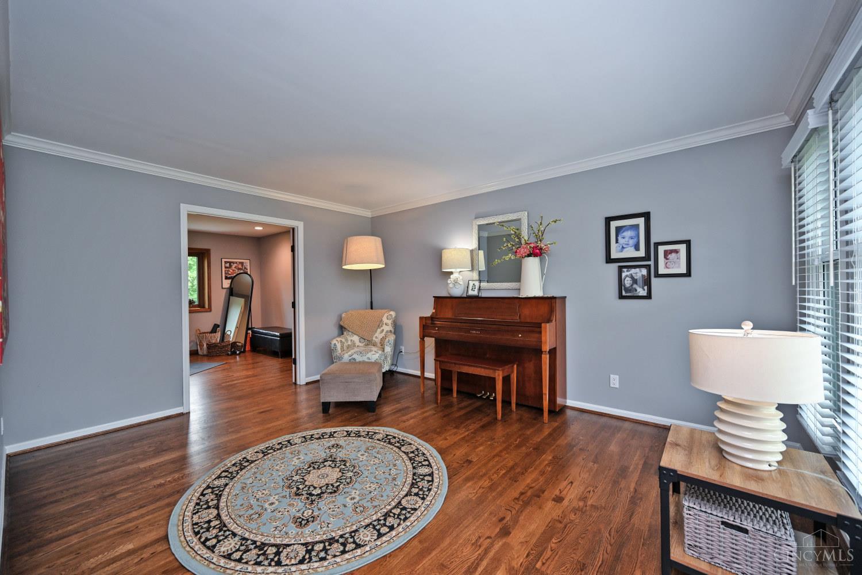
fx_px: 335
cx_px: 431
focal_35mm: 14
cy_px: 288
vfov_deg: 81.2
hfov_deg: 104.3
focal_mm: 14
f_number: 4
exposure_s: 1/60
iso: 320
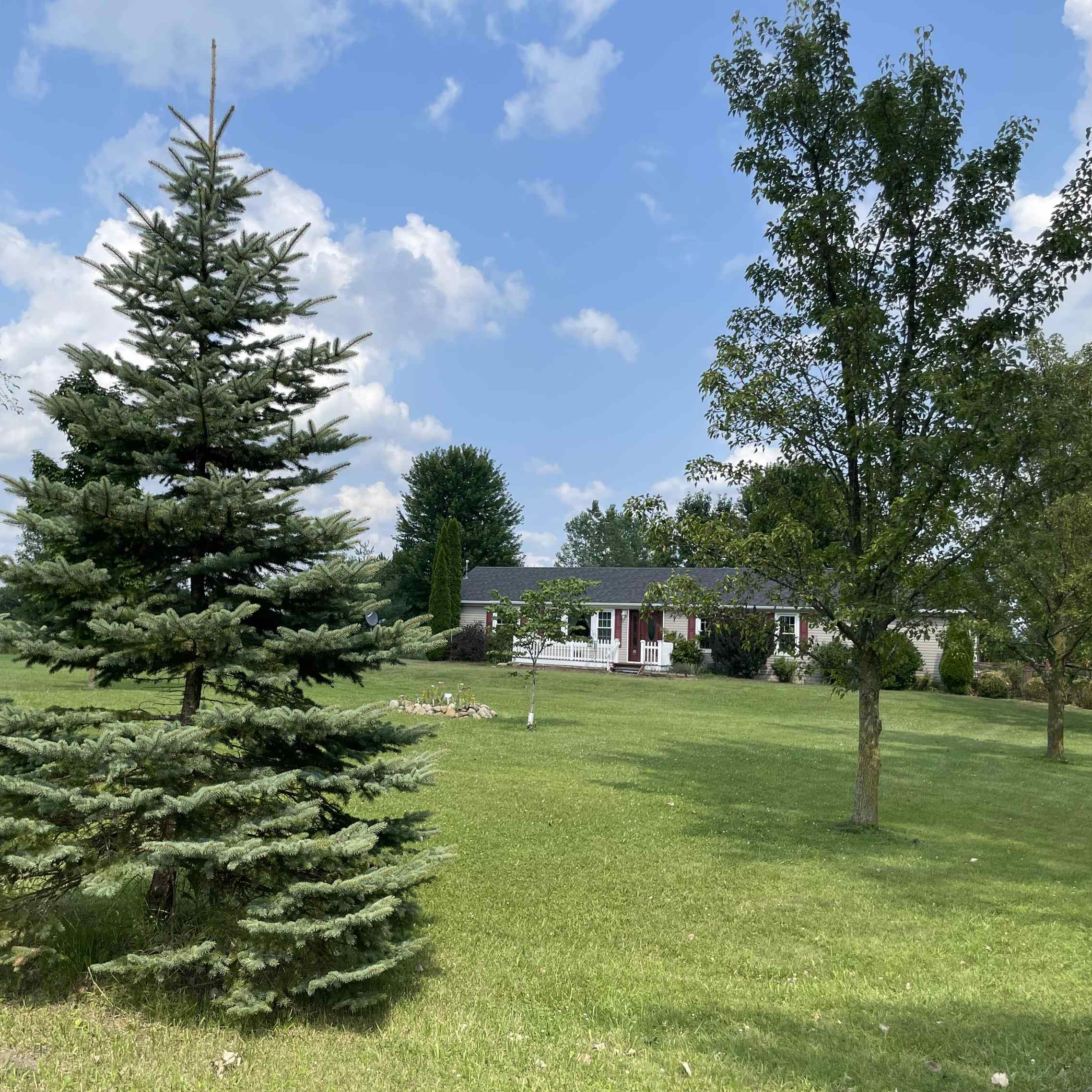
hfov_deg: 52.1
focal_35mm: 31
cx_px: 423
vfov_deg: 52.5
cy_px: 544
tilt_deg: +4.6
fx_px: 1106
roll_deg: -2.3
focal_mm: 4.2
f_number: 1.6
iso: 32
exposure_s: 1/3205
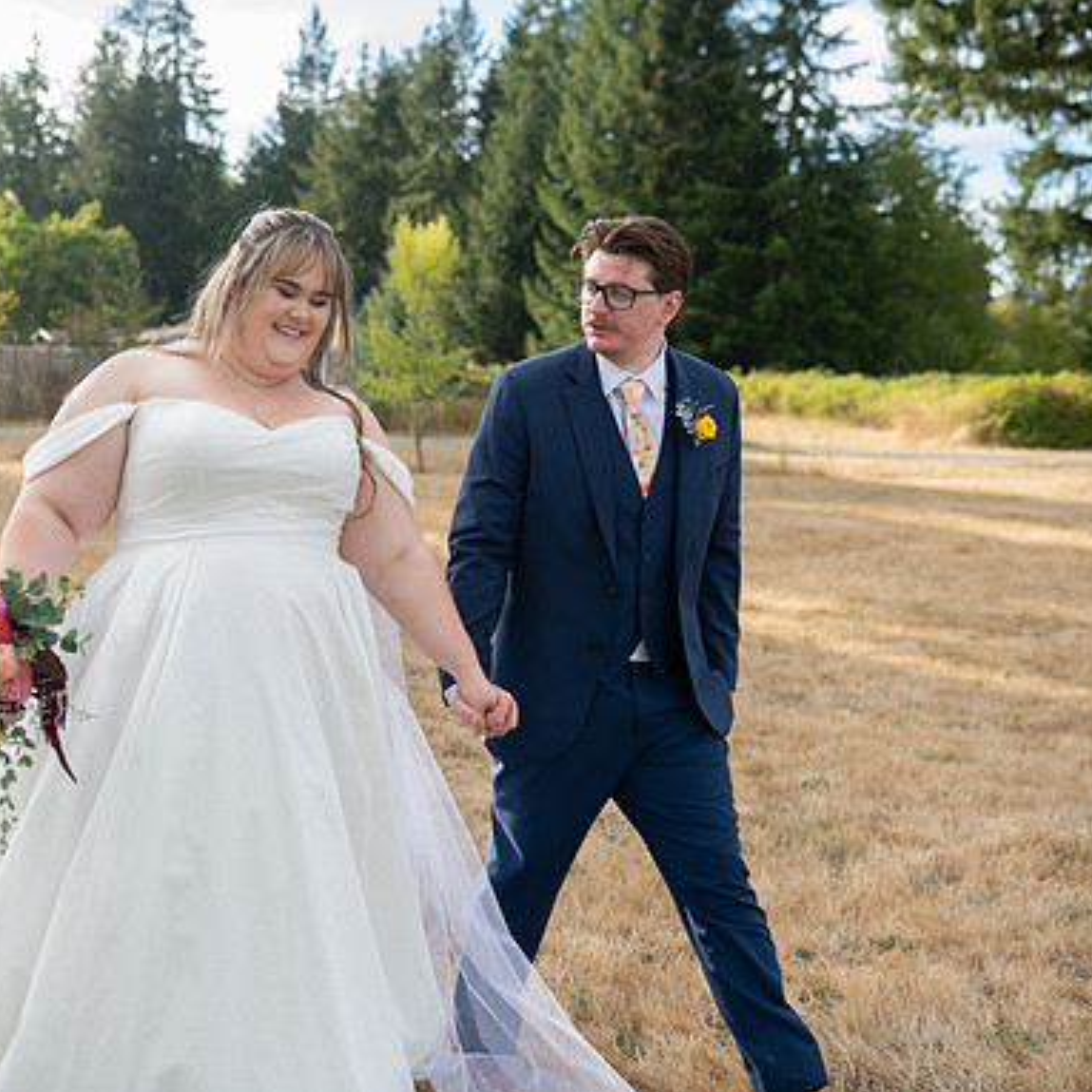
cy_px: 546
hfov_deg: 37.3
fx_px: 1606
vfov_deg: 37.6
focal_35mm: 45
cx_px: 396
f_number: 2.8
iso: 400
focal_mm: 35
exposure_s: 1/1600
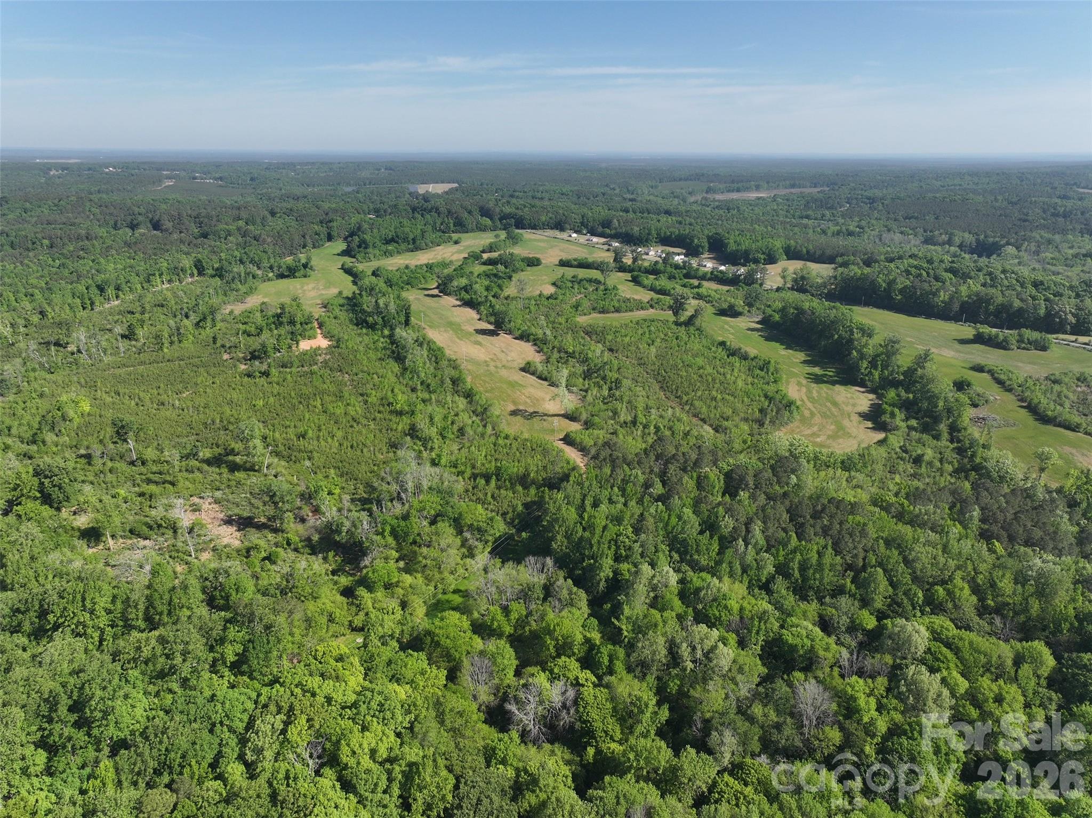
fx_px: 757
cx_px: 546
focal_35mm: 24
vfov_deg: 56.8
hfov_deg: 71.6
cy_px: 409
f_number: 2.8
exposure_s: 1/1600
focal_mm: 12.29
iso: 100
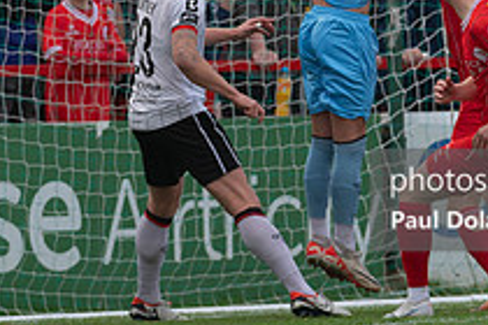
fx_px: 12199
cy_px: 11
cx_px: 312
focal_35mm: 900
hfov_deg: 2.3
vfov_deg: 1.5
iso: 800
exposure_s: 1/1250
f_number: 4.5
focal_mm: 300
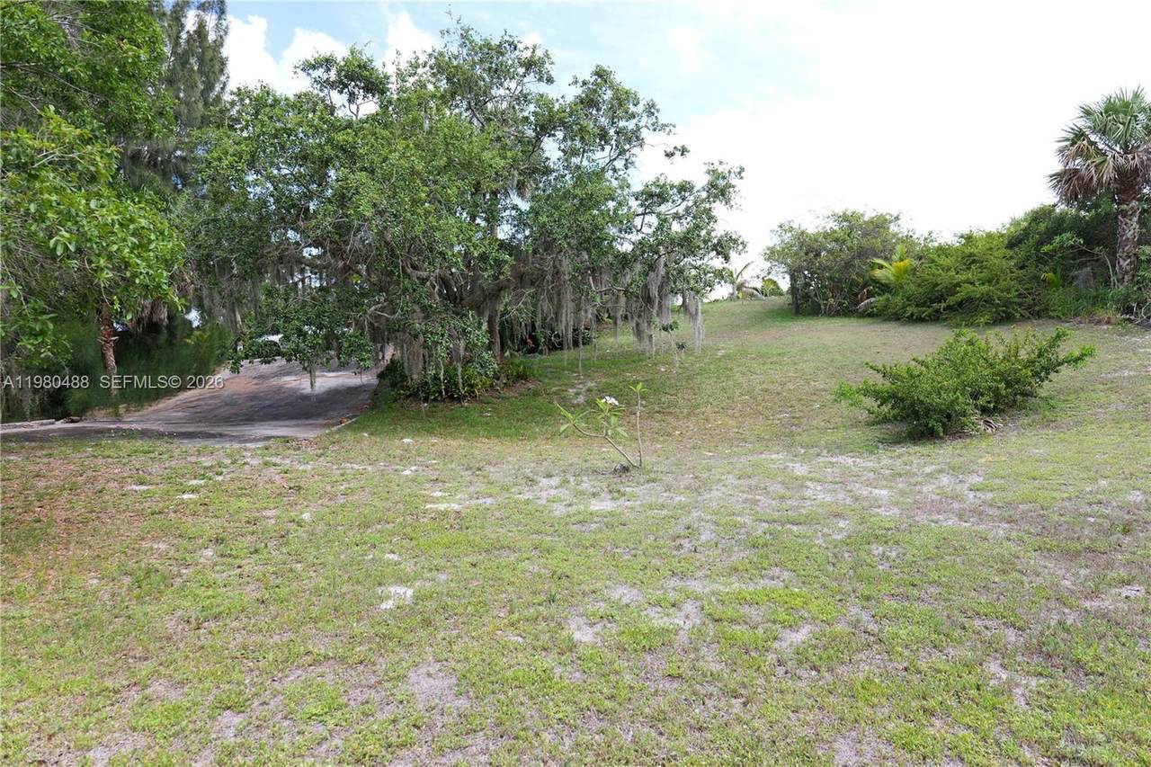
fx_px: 639
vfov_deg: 61.9
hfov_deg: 84.0
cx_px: 576
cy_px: 384
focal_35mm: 20
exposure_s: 1/200
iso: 100
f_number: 5
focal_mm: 20
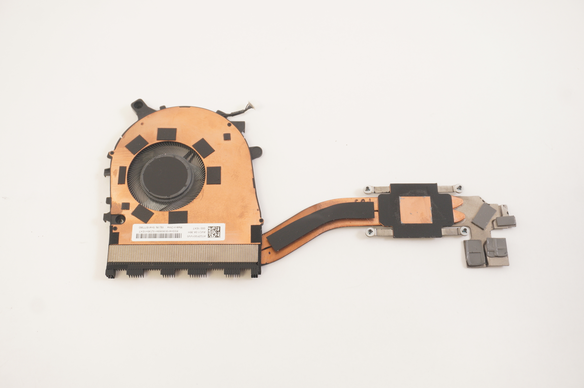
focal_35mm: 44
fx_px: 705
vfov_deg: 30.8
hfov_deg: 45.0
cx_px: 292
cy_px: 194
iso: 250
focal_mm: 29
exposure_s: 1/13
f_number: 5.6
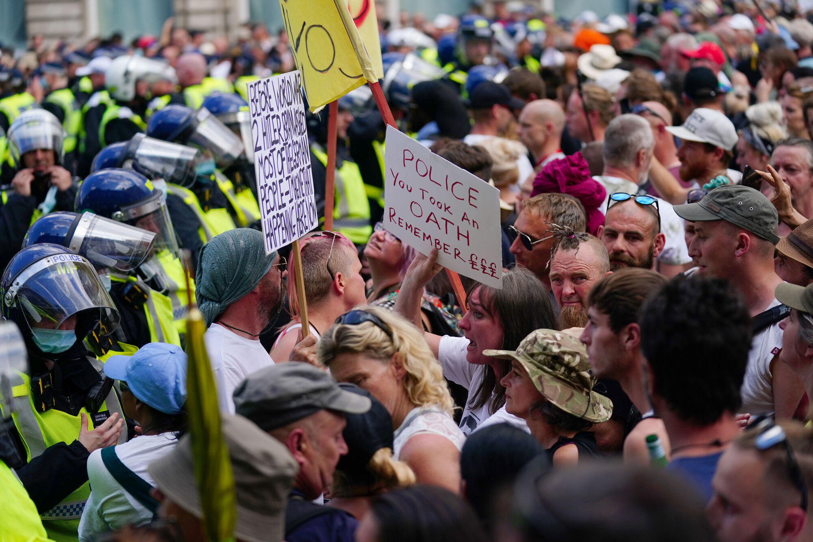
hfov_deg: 21.5
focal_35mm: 95
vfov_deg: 14.4
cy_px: 271
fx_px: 2145
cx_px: 406
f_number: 2.8
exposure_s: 1/3200
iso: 320
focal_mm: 95
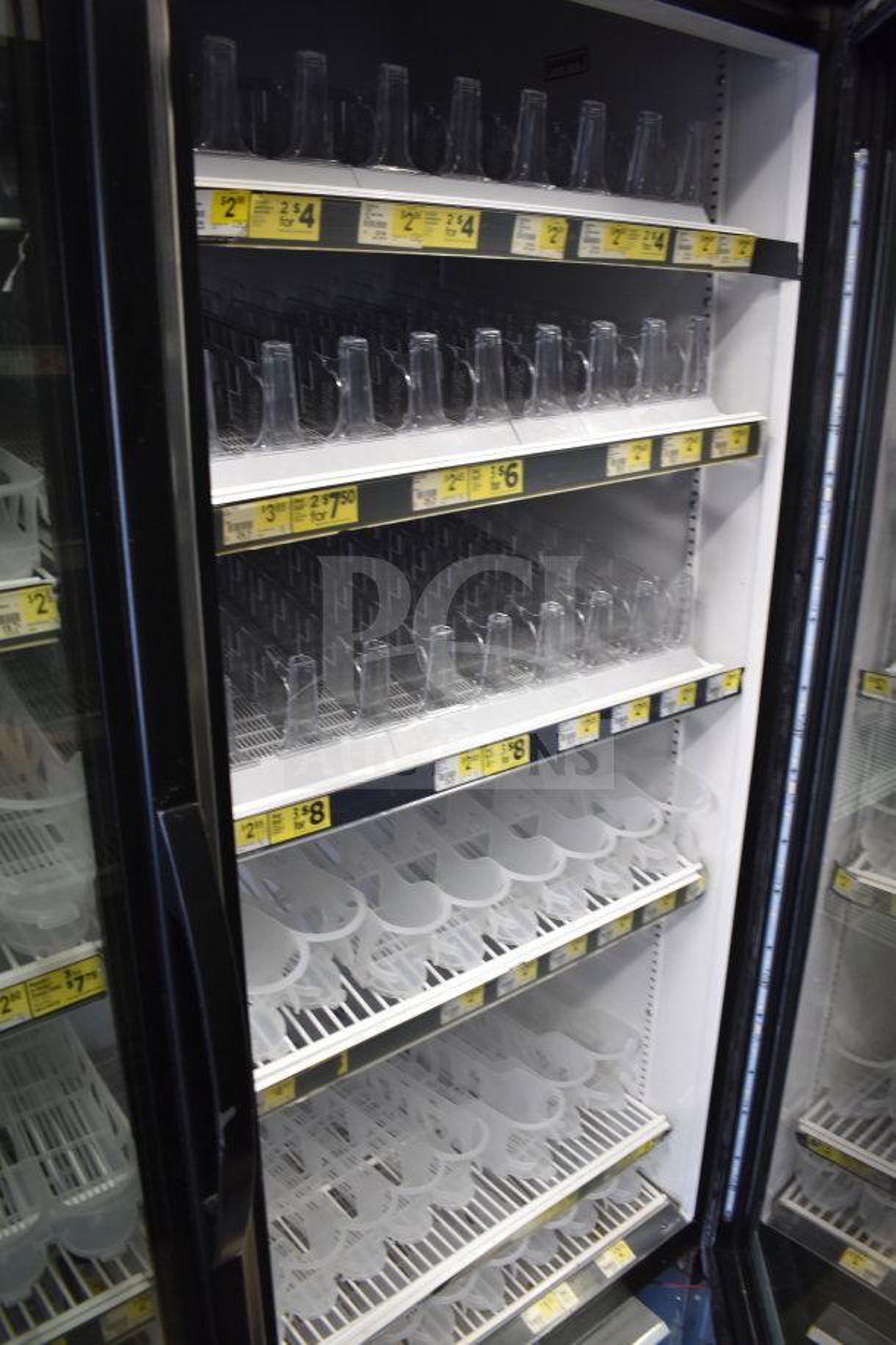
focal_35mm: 27
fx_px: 1008
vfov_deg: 67.4
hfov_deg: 47.9
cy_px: 672
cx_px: 448
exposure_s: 1/30
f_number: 3.5
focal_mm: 18
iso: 800
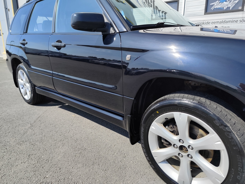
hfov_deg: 73.9
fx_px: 163
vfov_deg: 58.9
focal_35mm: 23
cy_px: 92
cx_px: 122
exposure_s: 1/1340
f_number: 1.65
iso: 50
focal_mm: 6.14
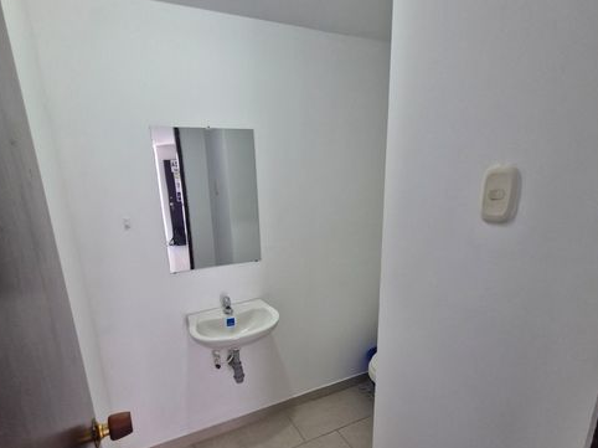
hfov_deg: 87.8
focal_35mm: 18
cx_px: 292
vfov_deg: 70.6
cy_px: 275
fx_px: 311
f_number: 2.2
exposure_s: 1/60
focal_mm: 1.74
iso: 160
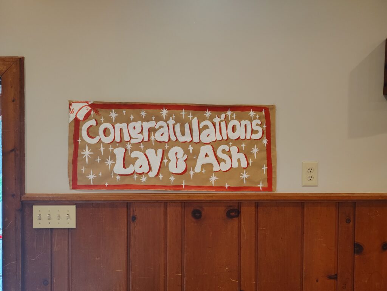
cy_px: 146
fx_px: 269
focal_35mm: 24
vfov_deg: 56.9
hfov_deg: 71.5
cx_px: 194
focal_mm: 5.56
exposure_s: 1/40
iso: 1534
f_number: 1.8
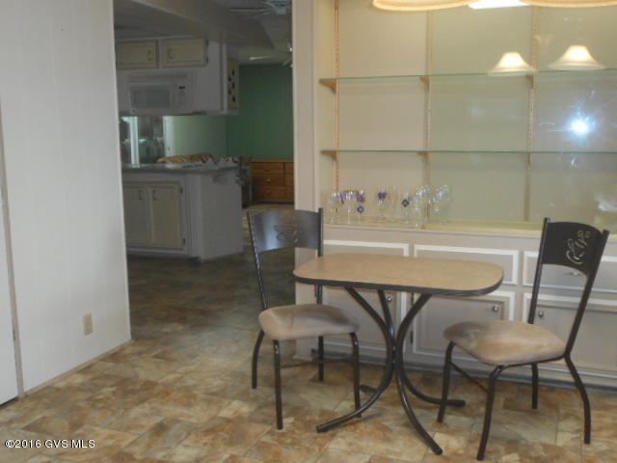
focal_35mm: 39
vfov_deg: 36.8
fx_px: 695
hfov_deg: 47.9
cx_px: 308
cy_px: 232
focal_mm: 6.9
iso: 360
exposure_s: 1/30
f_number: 4.5
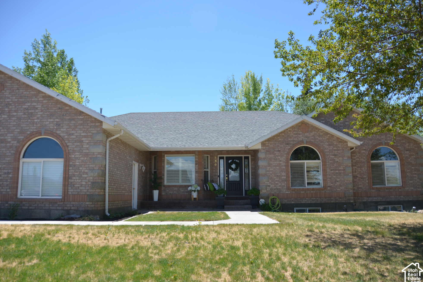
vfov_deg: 46.4
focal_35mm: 28
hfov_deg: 65.5
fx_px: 329
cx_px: 210
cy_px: 142
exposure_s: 1/1600
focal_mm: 18
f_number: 3.5
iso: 200
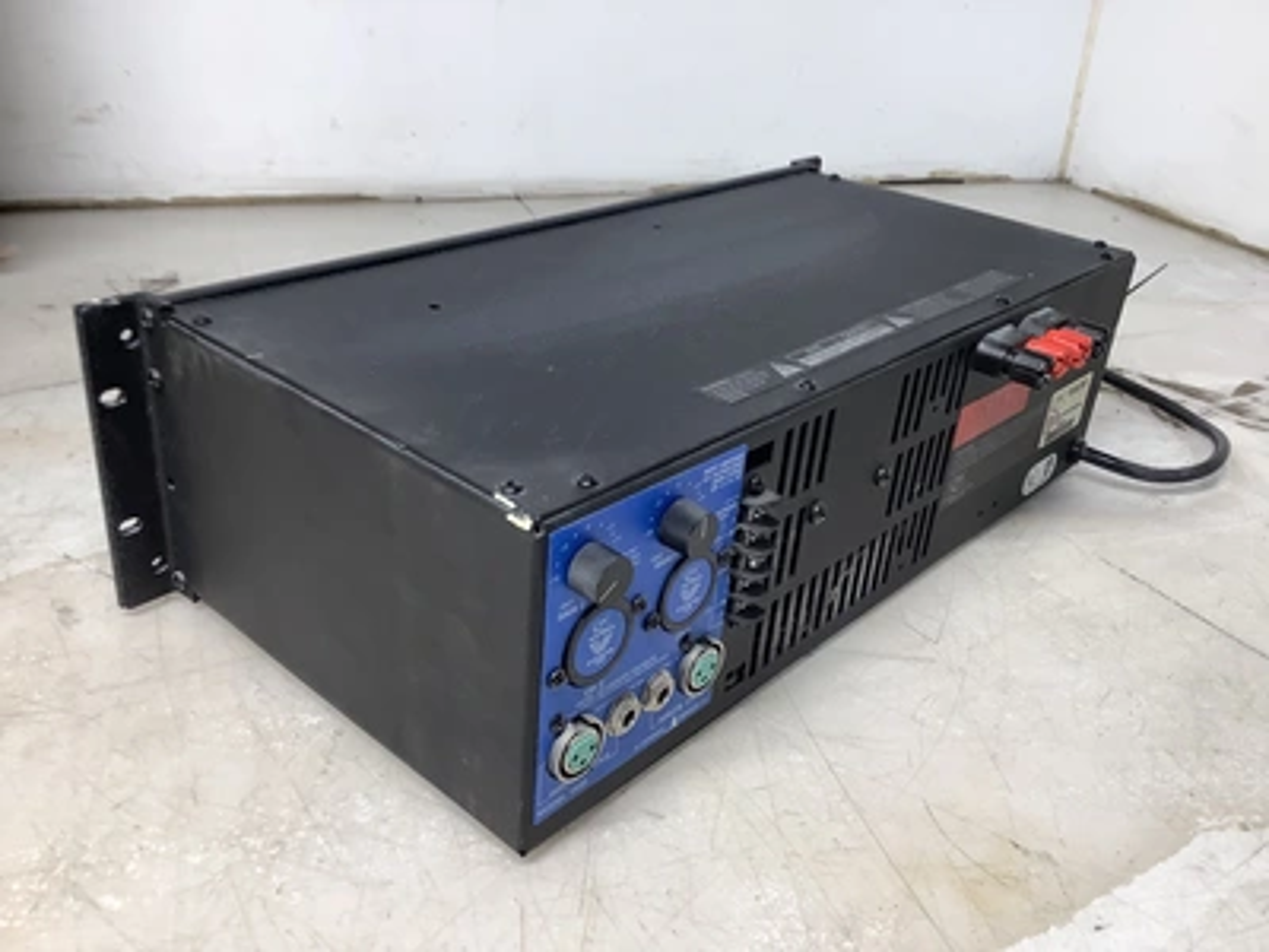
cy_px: 476
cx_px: 634
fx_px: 1136
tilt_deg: -25.9
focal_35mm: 31
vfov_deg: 45.4
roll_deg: -4.2
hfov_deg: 58.4
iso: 80
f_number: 2.4
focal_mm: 3.3
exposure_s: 1/60
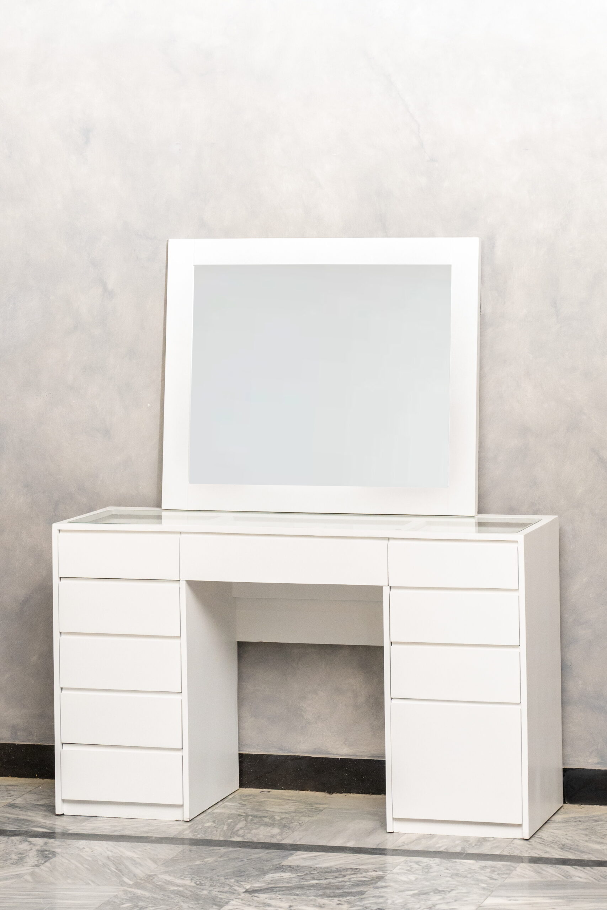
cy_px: 455
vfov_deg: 19.5
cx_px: 304
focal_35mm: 105
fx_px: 2655
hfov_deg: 13.0
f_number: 5.6
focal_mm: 70
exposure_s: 1/200
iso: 3200
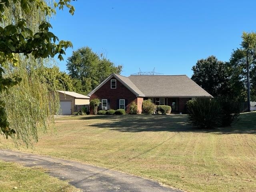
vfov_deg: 22.9
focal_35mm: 64
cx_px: 128
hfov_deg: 30.3
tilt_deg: +0.7
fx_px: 473
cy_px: 96
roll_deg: -1.3
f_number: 2.2
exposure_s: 1/919
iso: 20
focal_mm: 7.5
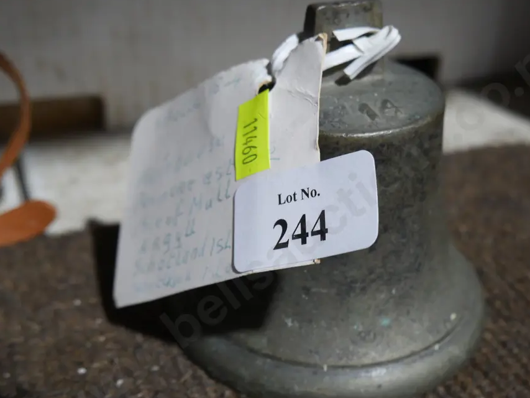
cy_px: 235
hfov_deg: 39.5
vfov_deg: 30.2
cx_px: 311
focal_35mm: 48
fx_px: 735
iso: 640
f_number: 4.5
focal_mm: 20
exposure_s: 1/60
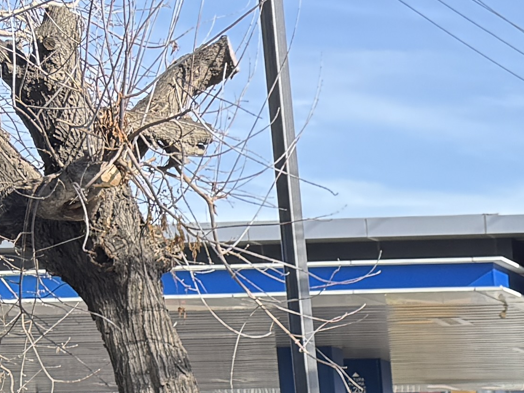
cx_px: 998
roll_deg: +1.1
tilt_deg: -11.1
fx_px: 1862
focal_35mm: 123
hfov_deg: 13.9
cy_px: 901
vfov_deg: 10.6
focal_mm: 6.76
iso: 100
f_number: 1.78
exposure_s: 1/722
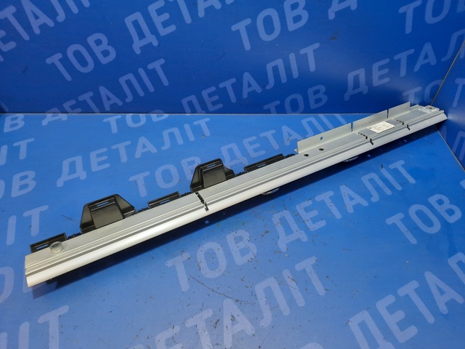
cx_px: 232
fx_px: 336
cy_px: 174
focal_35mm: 25
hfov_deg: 69.4
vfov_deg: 54.9
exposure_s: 1/33
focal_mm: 4.6
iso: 250
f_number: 2
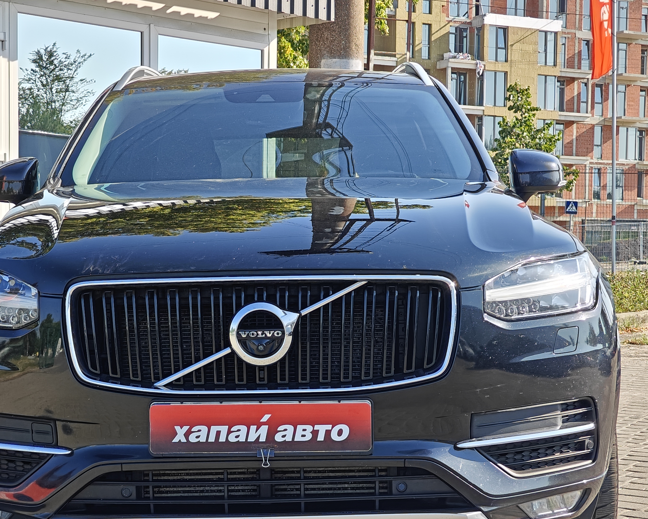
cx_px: 288
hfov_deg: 28.7
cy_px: 330
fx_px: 1266
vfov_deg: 23.1
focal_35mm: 66
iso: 50
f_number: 2
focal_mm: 7.08
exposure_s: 1/839
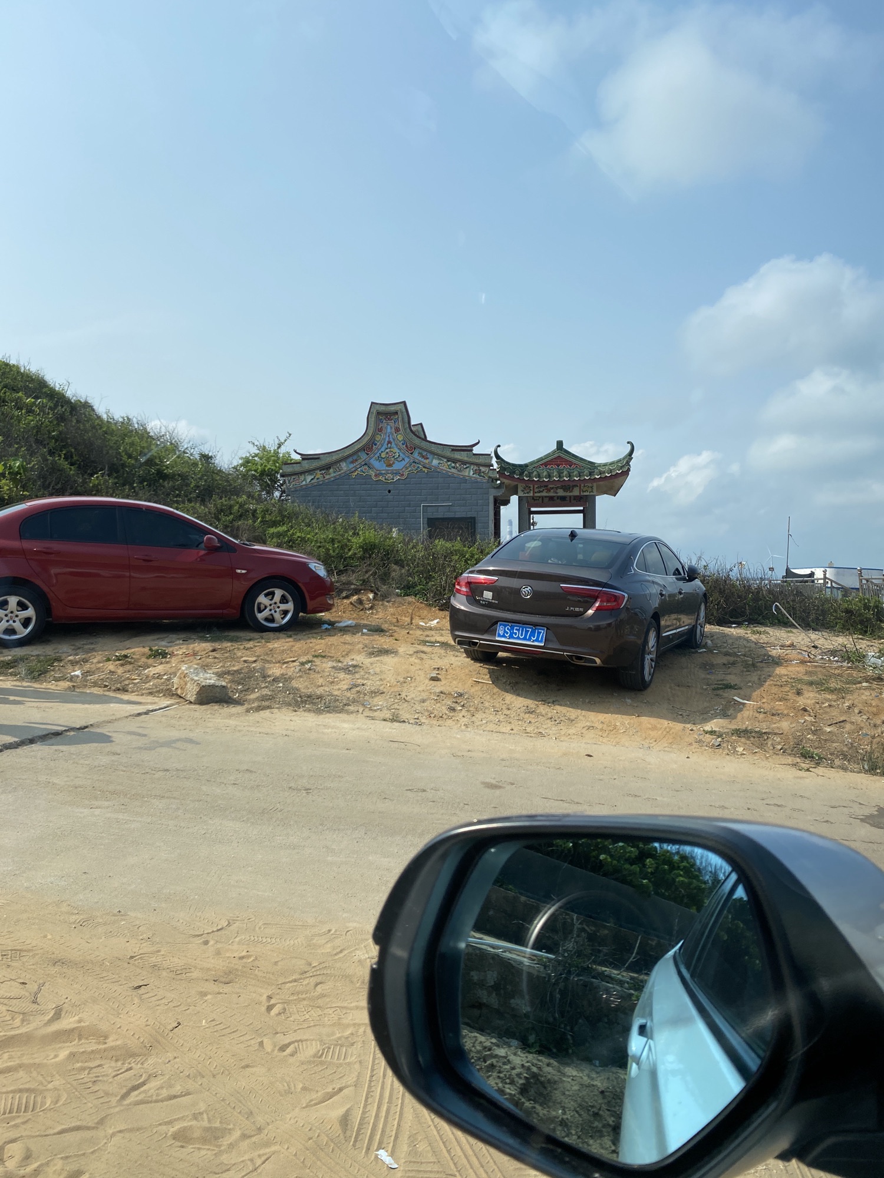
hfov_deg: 53.1
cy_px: 589
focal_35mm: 26
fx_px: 885
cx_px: 442
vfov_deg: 67.3
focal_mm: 4.25
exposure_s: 1/3125
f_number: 1.8
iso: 32
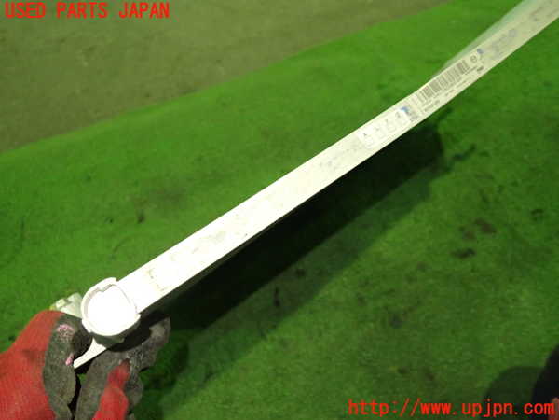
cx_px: 280
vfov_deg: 46.8
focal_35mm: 30
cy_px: 210
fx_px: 484
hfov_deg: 60.0
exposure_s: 1/30
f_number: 2.3
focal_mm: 5.4
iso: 800
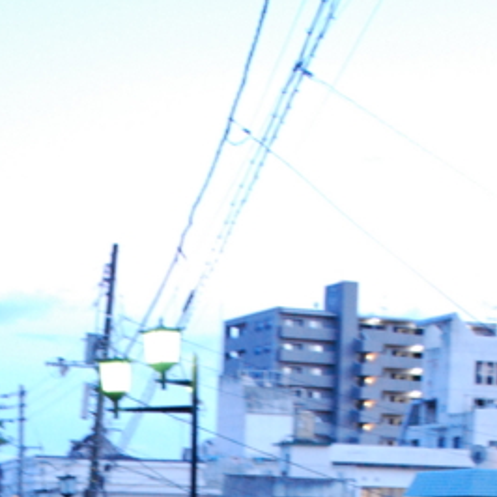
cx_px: 43
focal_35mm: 92
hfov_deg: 18.5
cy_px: 650
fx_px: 1494
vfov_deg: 17.7
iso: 1600
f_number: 4.2
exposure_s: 1/6
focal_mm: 24
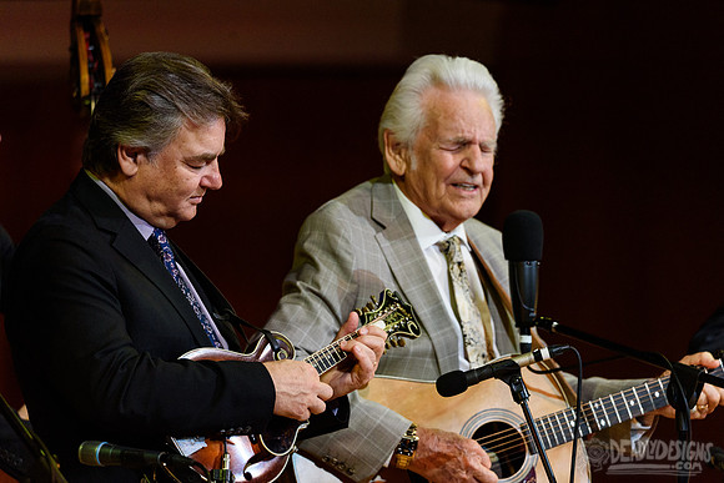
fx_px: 6437
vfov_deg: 4.3
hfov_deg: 6.4
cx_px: 362
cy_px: 242
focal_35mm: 320
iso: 2500
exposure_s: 1/500
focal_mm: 320
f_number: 5.6
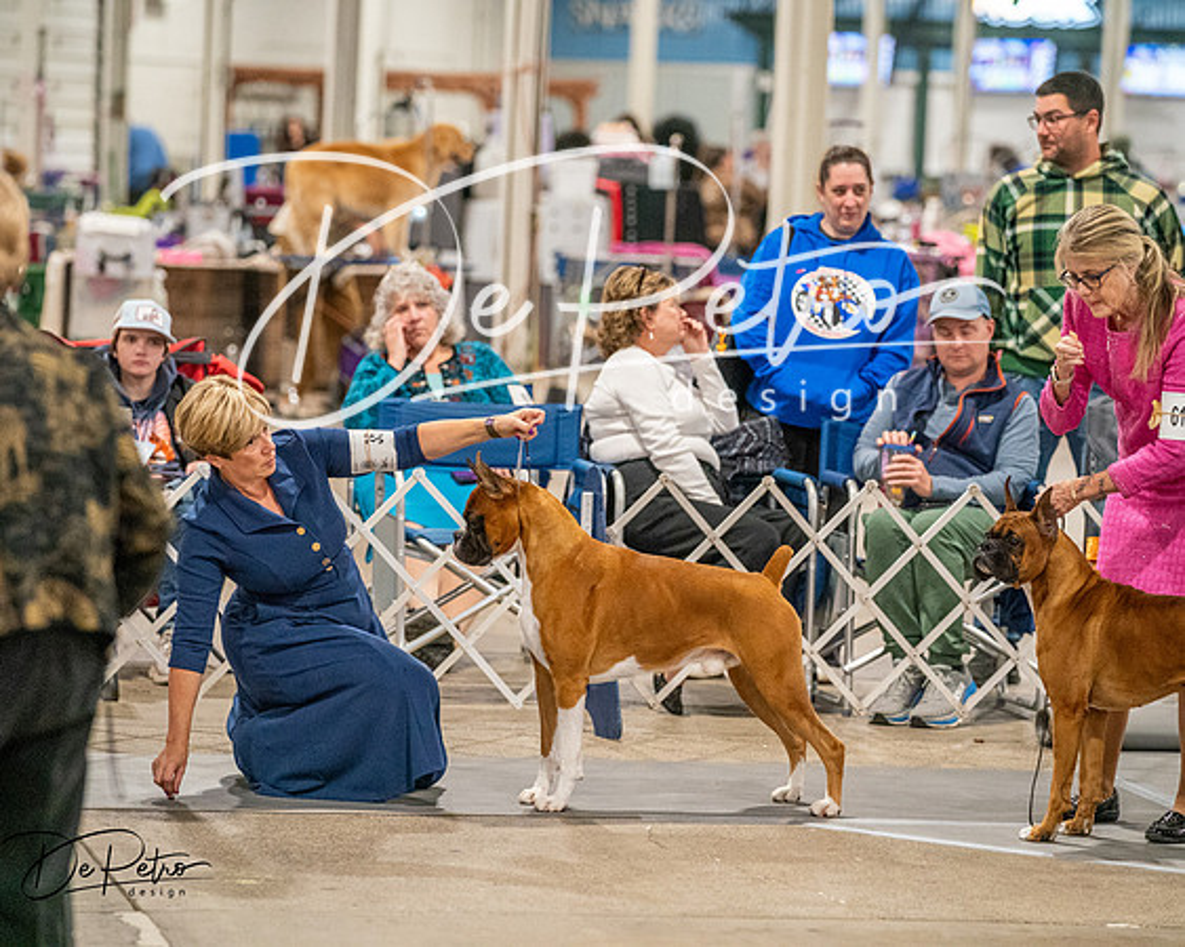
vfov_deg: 9.3
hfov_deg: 11.6
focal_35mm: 167
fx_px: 5844
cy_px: 474
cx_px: 592
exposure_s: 1/250
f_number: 3.5
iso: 6400
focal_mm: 148
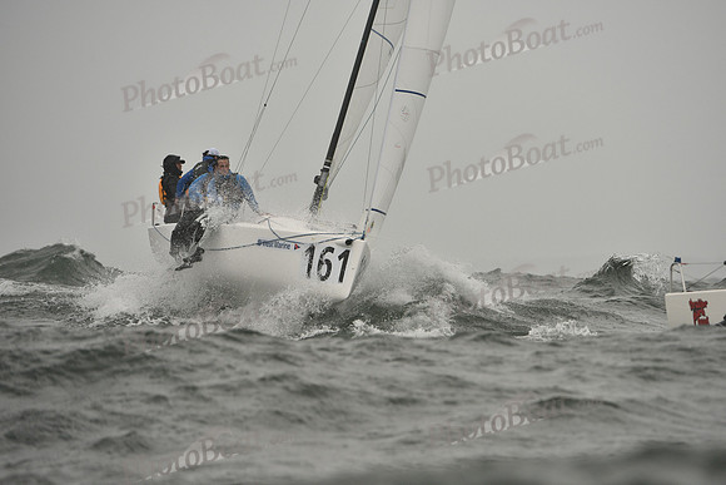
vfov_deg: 3.6
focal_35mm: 380
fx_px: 7665
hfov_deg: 5.4
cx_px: 363
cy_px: 242
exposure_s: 1/1000
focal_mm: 380
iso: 400
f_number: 6.3
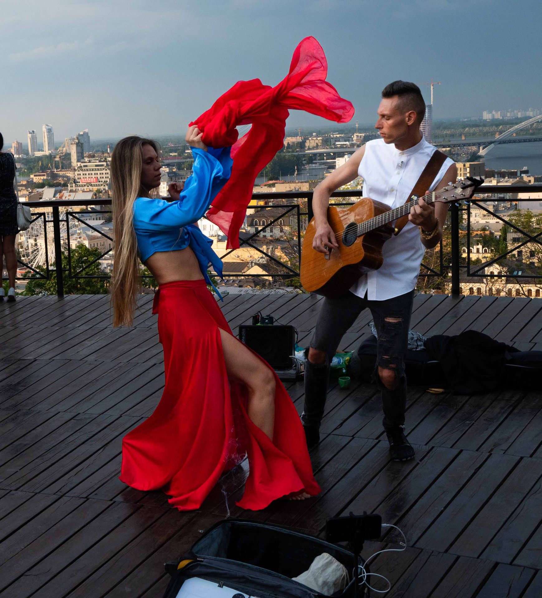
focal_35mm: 53
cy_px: 299
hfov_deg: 29.5
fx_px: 998
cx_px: 92
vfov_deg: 33.4
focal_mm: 40
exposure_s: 1/800
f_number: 14
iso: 2000
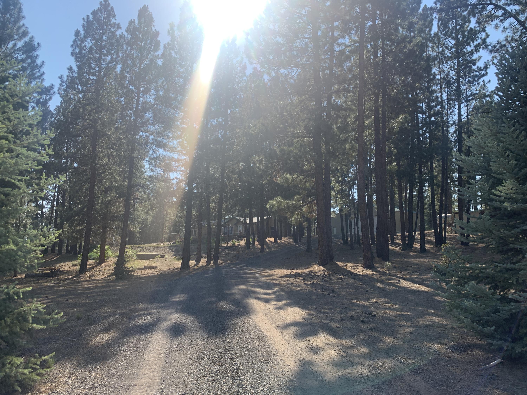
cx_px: 264
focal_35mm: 26
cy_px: 198
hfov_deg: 67.3
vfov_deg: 53.1
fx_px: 396
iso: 25
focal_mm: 4.25
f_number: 1.8
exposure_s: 1/1610
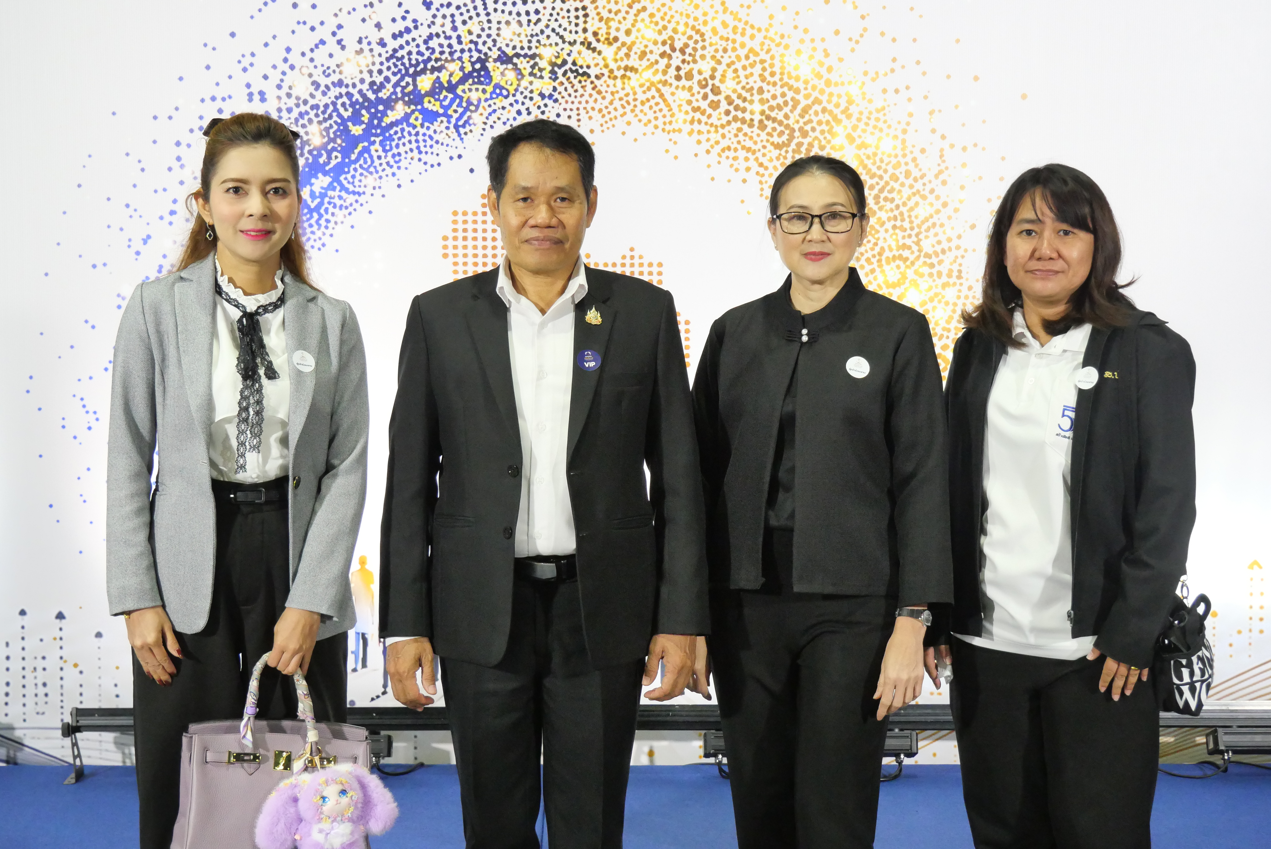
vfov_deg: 23.4
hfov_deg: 34.5
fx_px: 2049
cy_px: 424
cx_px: 636
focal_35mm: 58
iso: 3200
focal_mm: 28
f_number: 5
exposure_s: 1/125
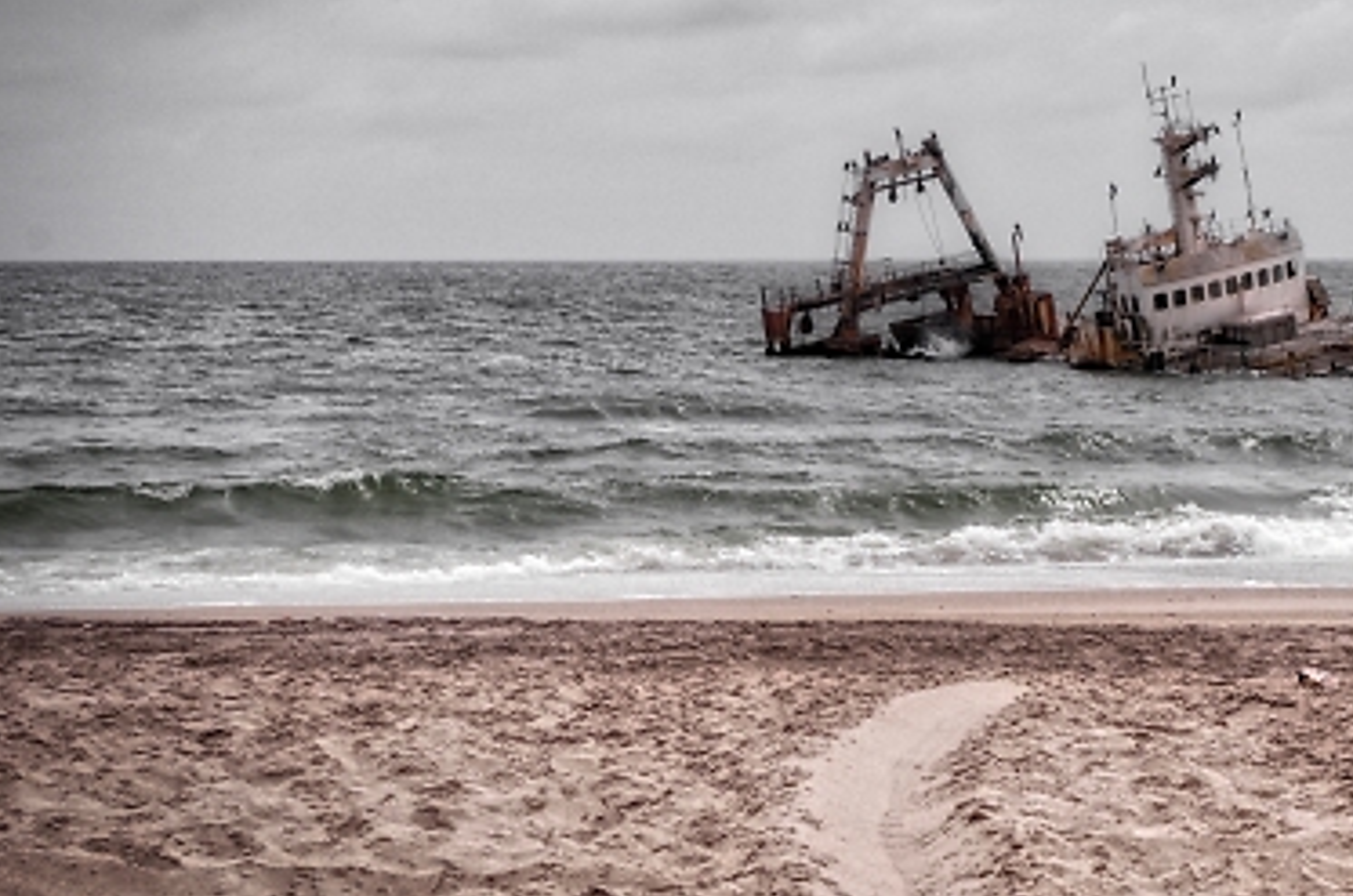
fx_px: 4950
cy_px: 326
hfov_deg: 15.5
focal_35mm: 132
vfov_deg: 10.3
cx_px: 1059
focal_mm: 55
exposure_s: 1/800
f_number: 8
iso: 200
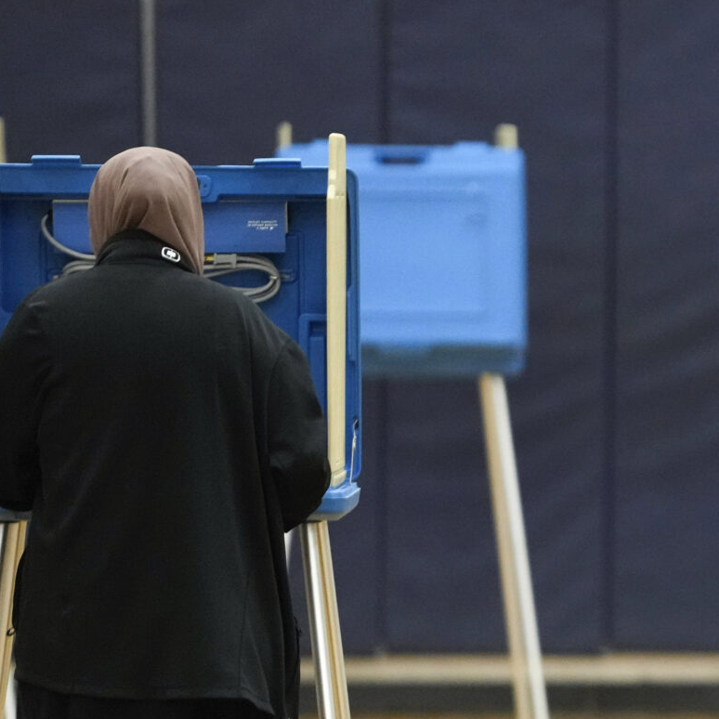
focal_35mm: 562
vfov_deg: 3.1
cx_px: 977
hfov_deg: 3.1
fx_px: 13207
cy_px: 454
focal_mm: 200
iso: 3200
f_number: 2.8
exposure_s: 1/200
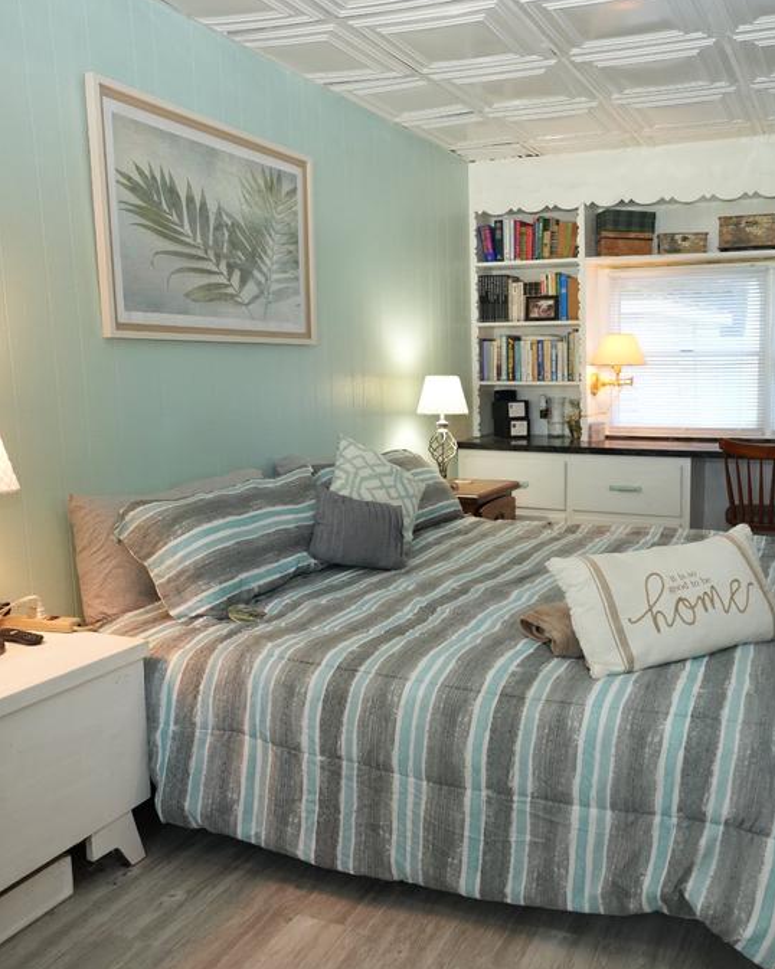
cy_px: 484
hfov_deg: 46.8
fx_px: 877
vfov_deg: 57.9
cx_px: 529
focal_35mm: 31
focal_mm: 21.4
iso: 1600
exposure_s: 1/160
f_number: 3.5
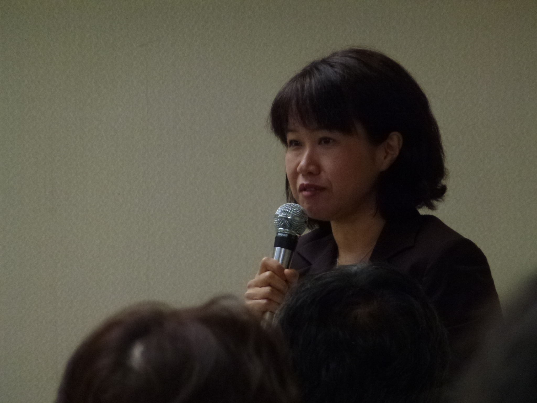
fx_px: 5957
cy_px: 202
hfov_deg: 5.2
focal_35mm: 384
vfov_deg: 3.9
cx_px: 268
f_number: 5.9
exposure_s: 1/60
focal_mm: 68.8
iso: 400
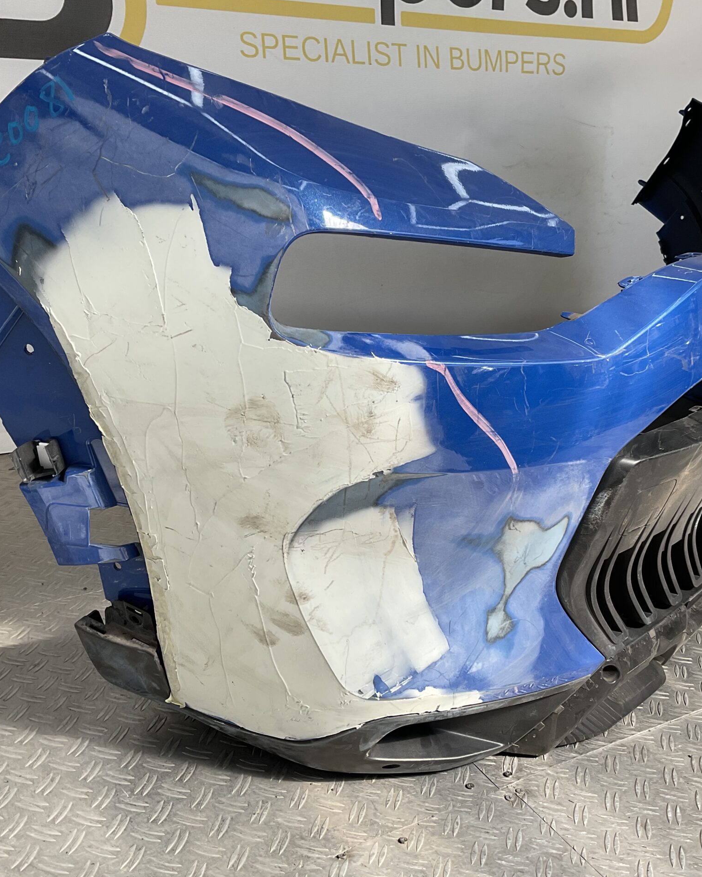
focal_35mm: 38
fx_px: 987
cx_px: 380
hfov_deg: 39.1
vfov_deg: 47.9
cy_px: 440
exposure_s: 1/457
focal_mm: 3
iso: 16
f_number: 1.8
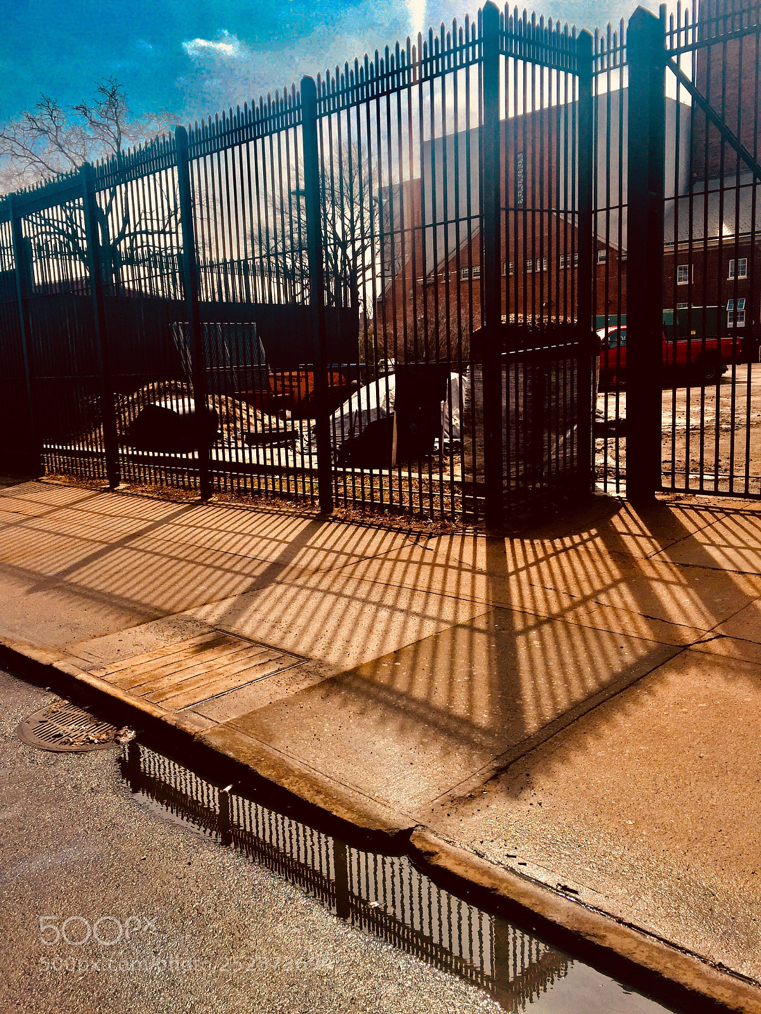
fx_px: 850
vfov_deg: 61.7
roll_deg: +2.9
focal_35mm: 29
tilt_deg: -8.8
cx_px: 380
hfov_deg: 48.2
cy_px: 507
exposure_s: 1/3300
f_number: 2.2
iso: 32
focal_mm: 4.15
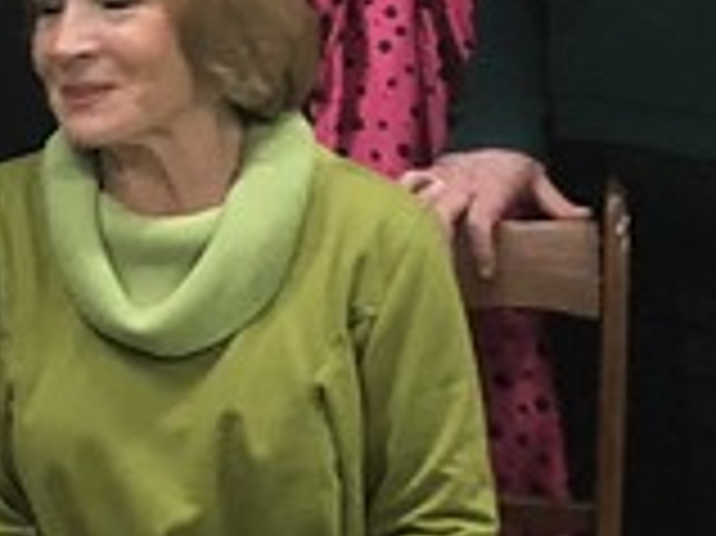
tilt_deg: -8.9
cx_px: -333
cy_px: -32
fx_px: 3720
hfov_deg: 10.6
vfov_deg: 8.2
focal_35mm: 180
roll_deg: +0.8
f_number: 1.8
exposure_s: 1/17
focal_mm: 3.99
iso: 100
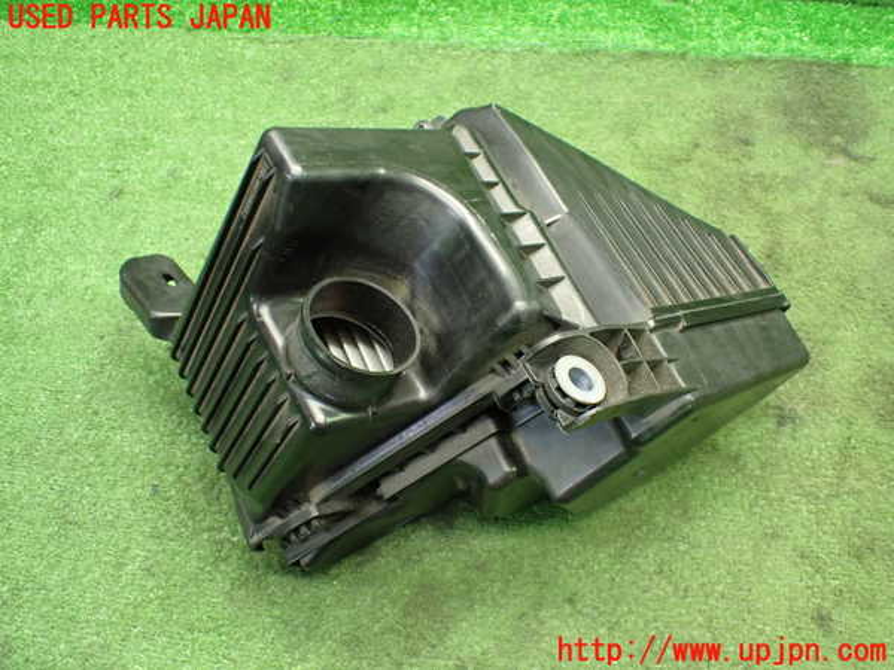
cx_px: 447
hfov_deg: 60.0
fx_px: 775
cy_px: 335
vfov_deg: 46.8
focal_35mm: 30
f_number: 2.3
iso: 800
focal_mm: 5.4
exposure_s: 1/50
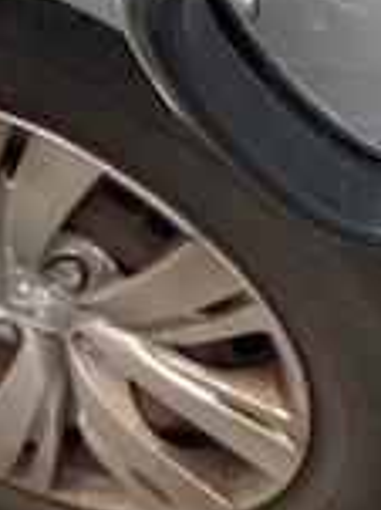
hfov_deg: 12.4
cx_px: 664
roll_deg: -3.0
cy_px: 3
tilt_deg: -41.8
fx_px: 1617
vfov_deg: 17.5
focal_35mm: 110
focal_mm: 4.25
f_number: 1.8
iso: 32
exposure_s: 1/208
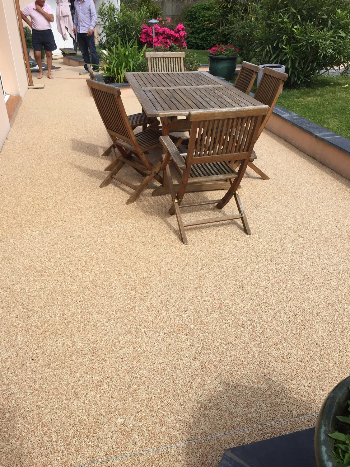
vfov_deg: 61.7
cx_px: 175
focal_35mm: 29
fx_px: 391
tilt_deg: -30.2
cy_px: 234
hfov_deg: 48.2
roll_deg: +0.5
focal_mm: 4.15
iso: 32
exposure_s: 1/1522
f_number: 2.2
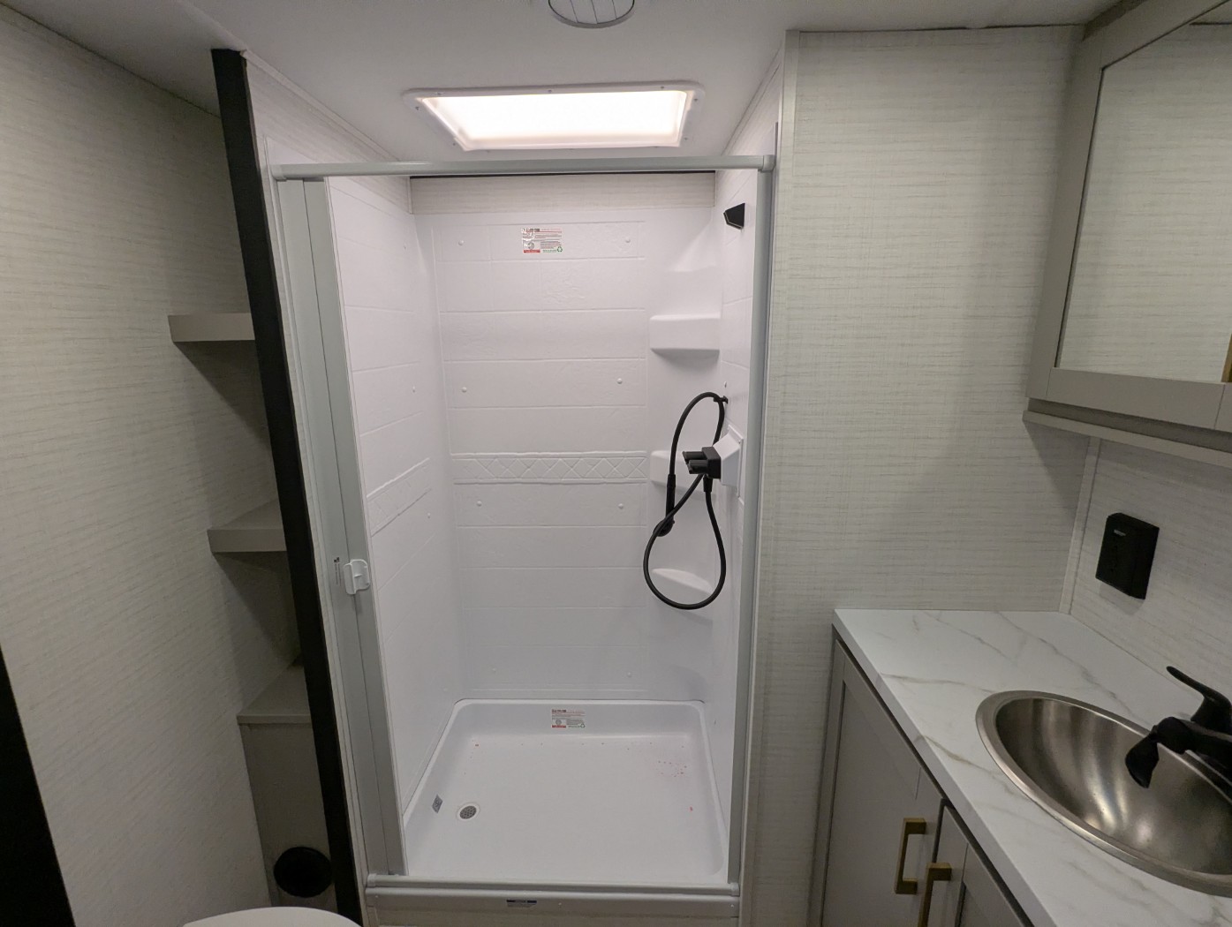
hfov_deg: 94.4
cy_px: 464
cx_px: 616
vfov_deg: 78.2
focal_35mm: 16
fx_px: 570
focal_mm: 2.35
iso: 207
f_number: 2.2
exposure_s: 1/307
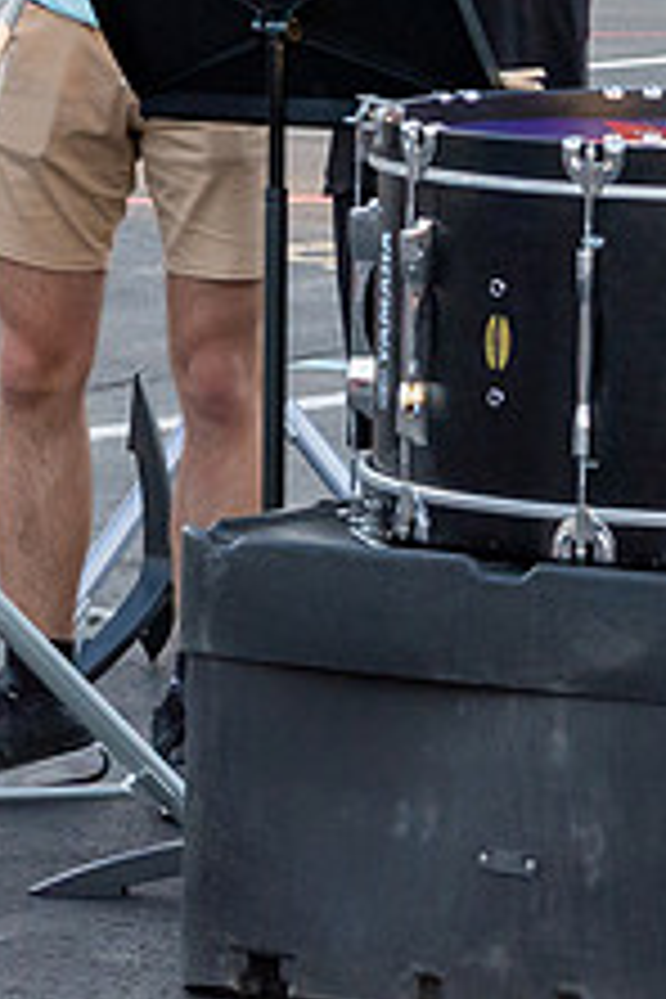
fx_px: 8102
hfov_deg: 4.7
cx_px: 261
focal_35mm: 292
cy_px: -268
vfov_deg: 7.0
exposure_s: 1/400
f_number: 9
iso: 1250
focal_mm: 70
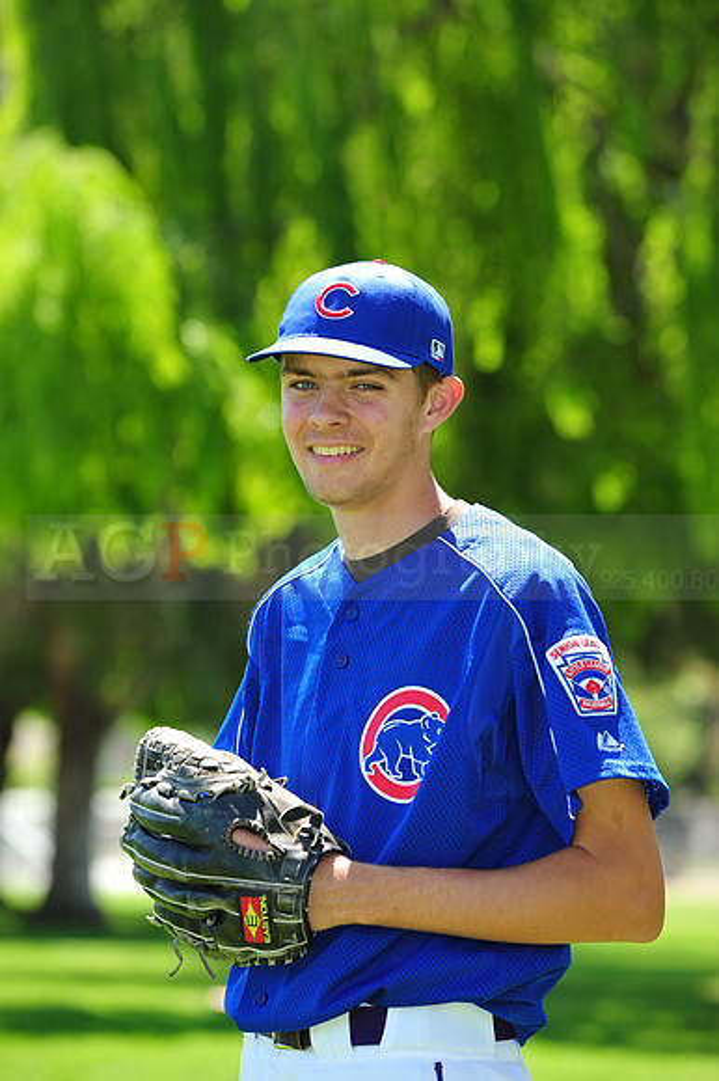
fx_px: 4949
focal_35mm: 165
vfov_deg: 12.5
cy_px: 540
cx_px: 360
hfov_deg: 8.3
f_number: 5.6
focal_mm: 165
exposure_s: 1/250
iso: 200
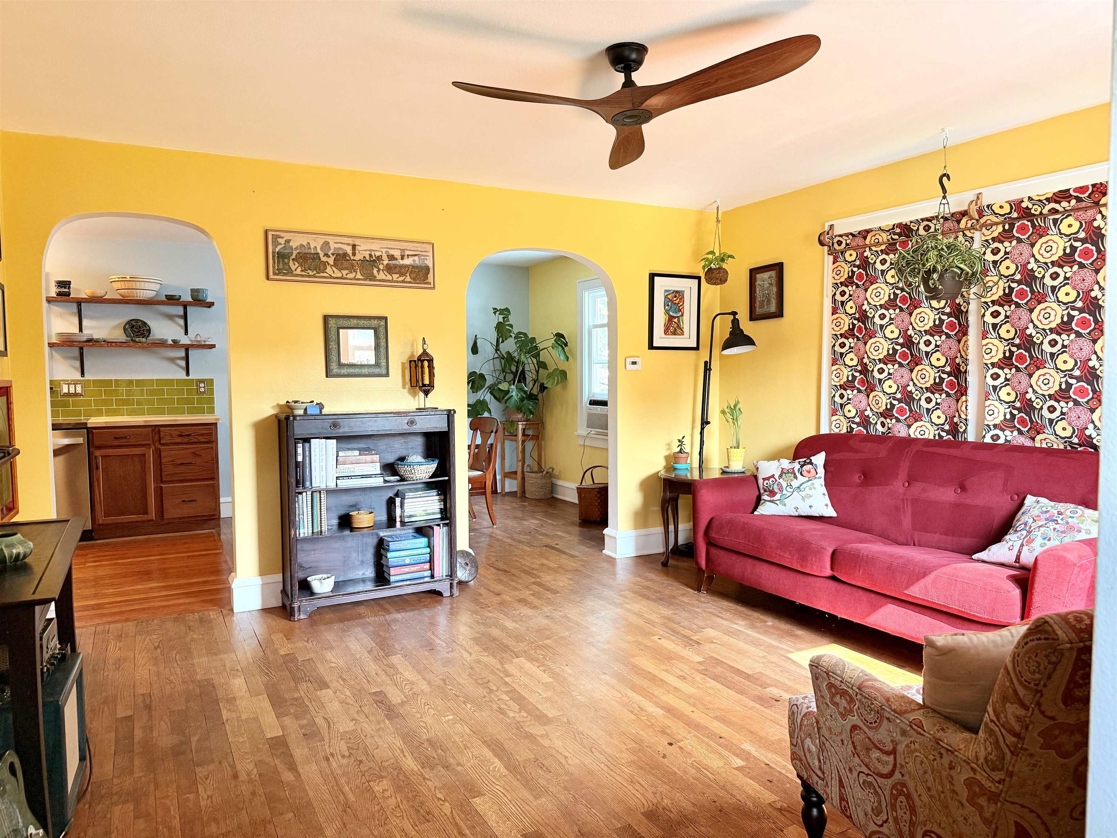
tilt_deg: -3.9
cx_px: 558
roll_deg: +0.4
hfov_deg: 71.6
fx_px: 774
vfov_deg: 56.8
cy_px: 419
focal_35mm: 24
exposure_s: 1/120
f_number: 1.78
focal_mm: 6.76
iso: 250
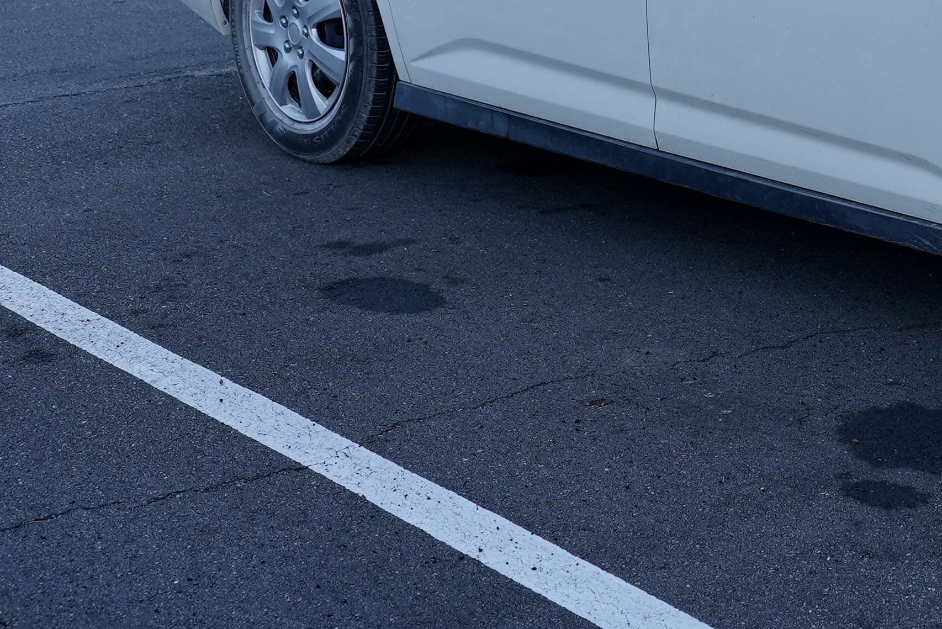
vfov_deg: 15.3
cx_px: 1049
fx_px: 2277
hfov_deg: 22.0
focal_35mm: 87
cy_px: -84
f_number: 4
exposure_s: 1/60
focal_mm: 35
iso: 100
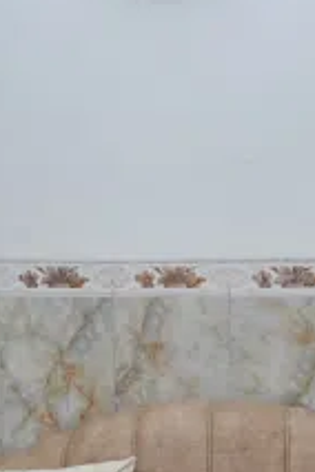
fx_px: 1024
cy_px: 430
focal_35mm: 78
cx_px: 226
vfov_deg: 25.2
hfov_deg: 17.4
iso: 200
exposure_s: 1/50
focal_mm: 4.65
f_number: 1.8
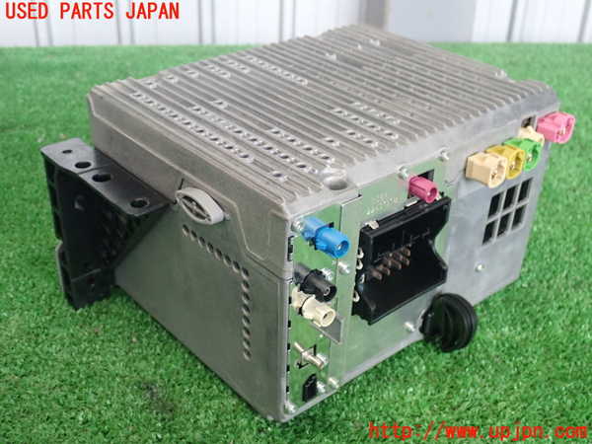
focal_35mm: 43
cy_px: 222
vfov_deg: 33.6
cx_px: 296
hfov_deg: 43.9
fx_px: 735
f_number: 2.9
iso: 800
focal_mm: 7.86
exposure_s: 1/100
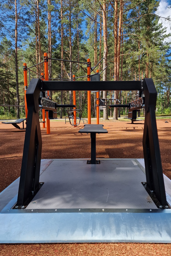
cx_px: 94
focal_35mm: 24
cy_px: 128
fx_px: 171
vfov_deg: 73.7
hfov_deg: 53.0
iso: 50
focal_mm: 6.4
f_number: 1.8
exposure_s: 1/487
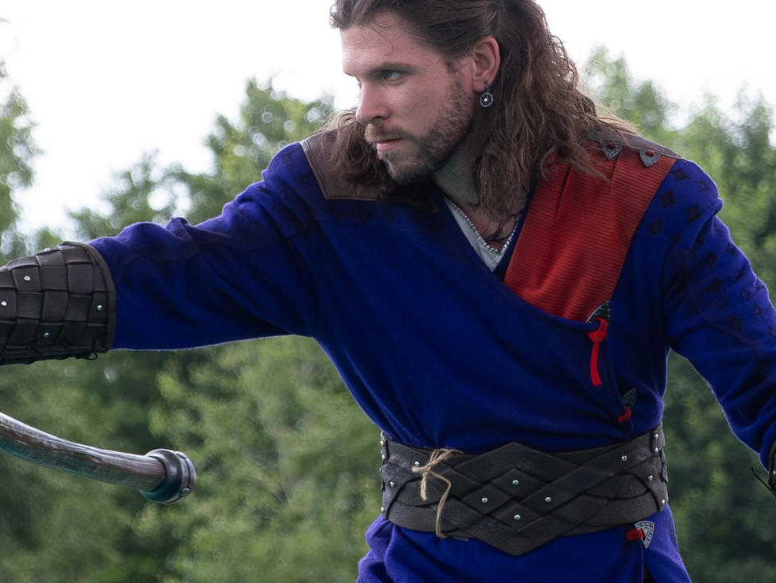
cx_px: 387
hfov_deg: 6.4
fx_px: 6973
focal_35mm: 311
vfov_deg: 4.8
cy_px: 110
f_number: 4
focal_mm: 55
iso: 1000
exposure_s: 1/800
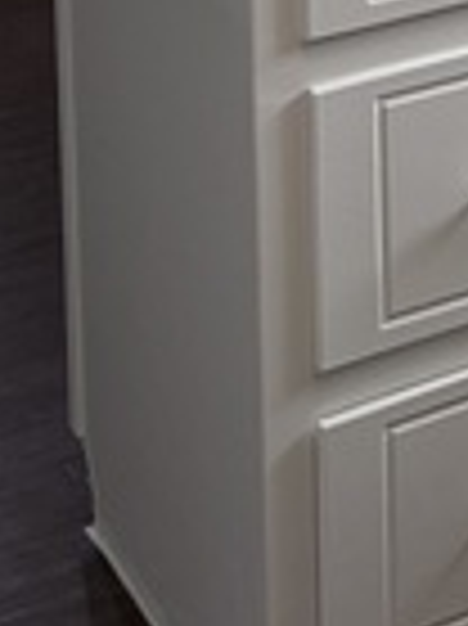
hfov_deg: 10.9
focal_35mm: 125
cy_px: -601
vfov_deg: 13.6
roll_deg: -0.1
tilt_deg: -5.5
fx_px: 2257
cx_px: 891
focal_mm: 5.96
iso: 64
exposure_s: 1/172
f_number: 1.6
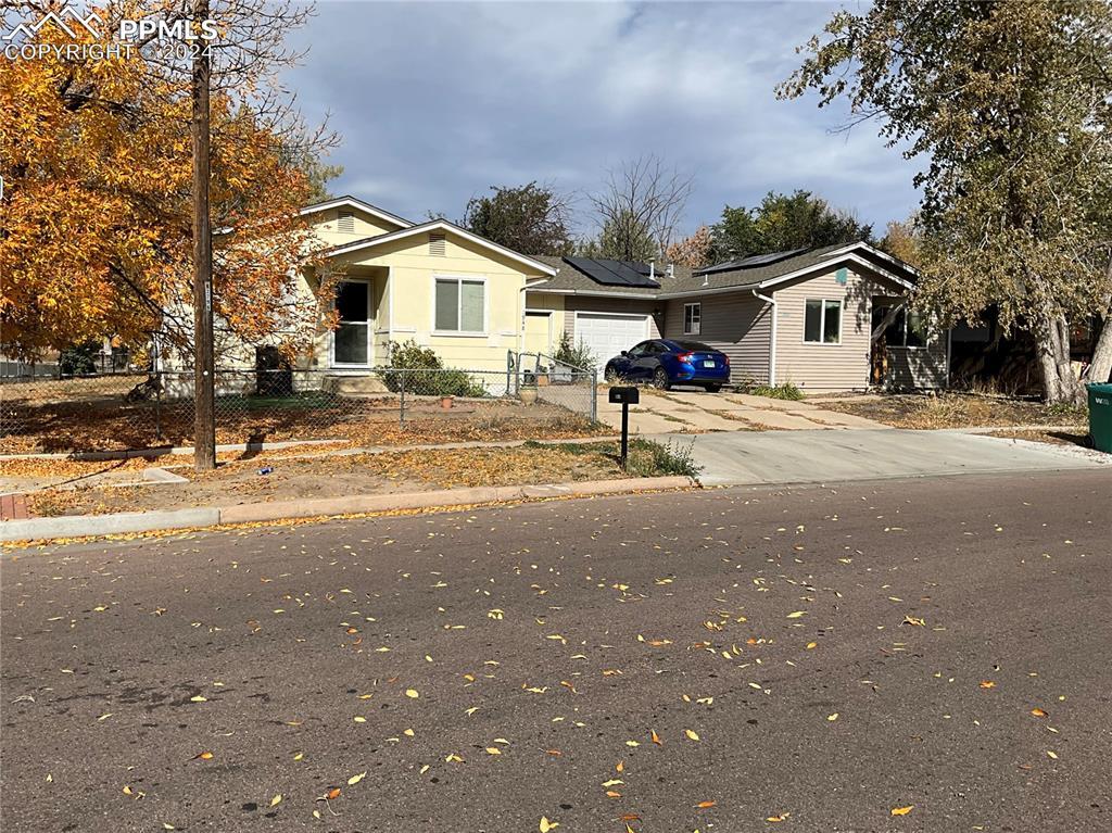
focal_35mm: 29
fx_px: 931
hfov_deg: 61.7
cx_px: 556
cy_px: 416
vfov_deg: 48.2
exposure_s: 1/3534
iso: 25
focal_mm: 3
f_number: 1.8
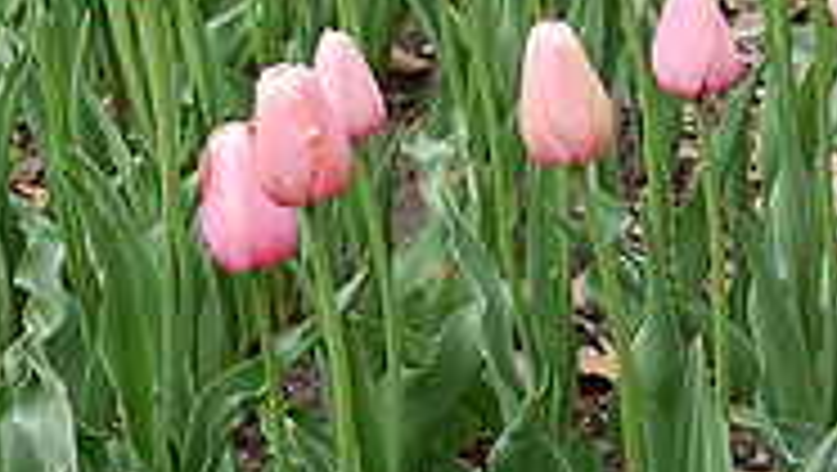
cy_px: -146
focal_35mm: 136
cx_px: -198
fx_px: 3021
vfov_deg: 8.8
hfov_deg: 15.2
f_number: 2.8
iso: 100
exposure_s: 1/60
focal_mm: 20
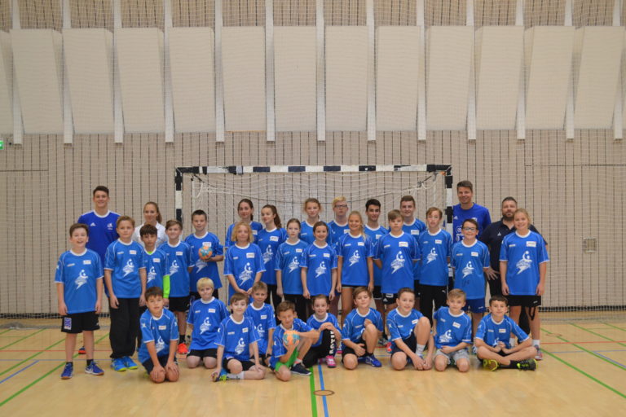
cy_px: 208
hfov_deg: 49.6
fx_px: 678
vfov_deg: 34.2
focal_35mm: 39
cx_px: 313
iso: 1100
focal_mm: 26
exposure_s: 1/60
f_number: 4.2
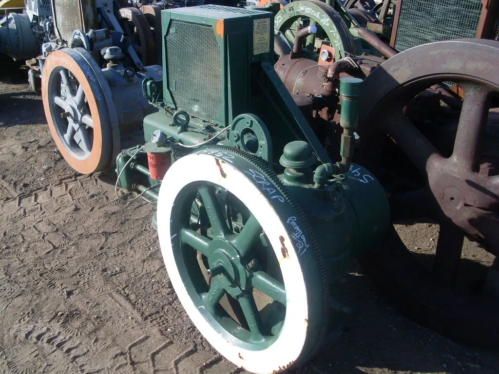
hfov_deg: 49.0
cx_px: 250
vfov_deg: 37.7
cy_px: 187
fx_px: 548
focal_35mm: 38
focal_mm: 6.3
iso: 80
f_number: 7.7
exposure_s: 1/180
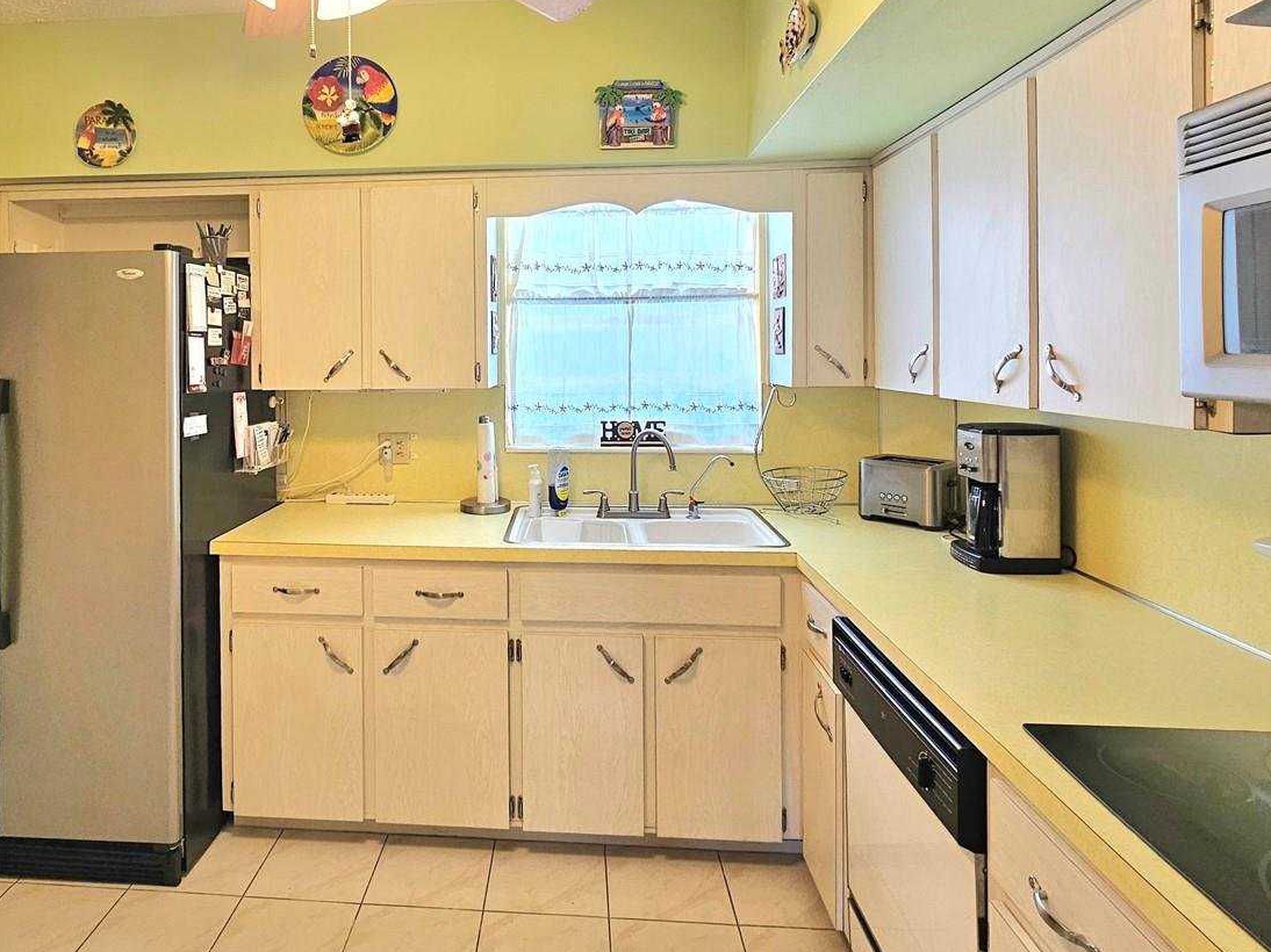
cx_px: 499
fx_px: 697
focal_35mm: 19
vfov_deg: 67.5
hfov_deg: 83.5
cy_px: 350
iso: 100
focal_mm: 2.2
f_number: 2.2
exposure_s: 1/60.2
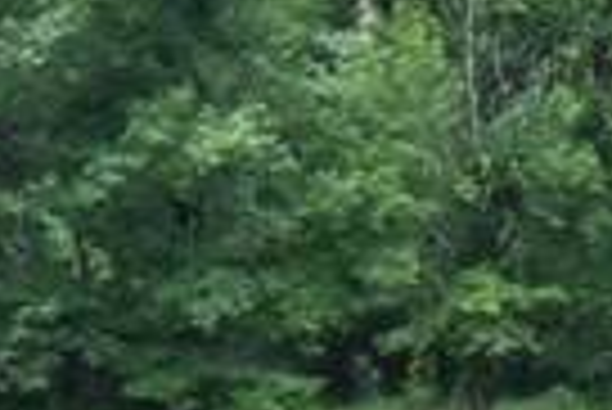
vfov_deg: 7.6
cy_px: 329
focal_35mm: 180
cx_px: 2390
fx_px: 3063
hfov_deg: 7.8
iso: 400
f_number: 6.3
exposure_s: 1/1600
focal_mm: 15
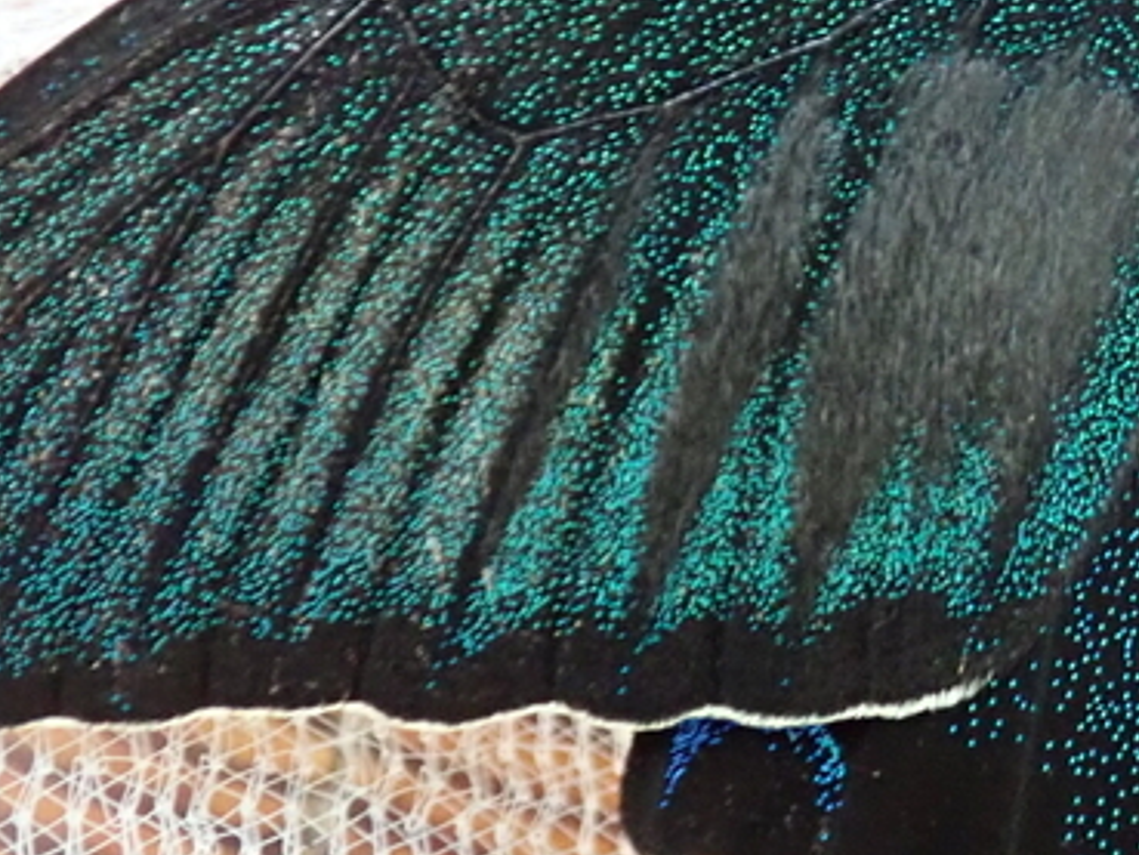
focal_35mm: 104
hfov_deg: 17.5
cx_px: 1556
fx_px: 3423
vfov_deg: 14.2
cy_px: 157
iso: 800
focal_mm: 5.87
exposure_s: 1/50
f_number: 2.4
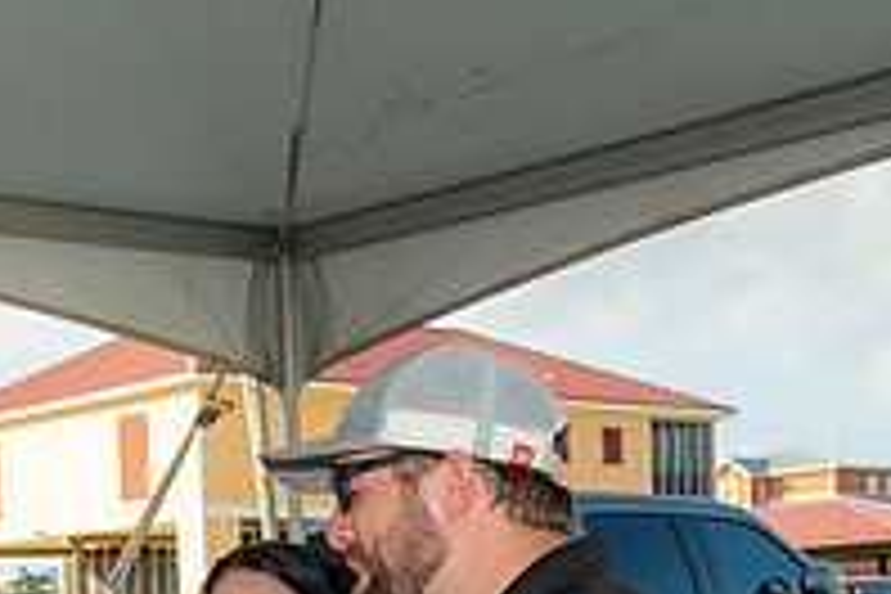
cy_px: 824
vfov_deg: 16.7
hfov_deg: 25.3
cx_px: 0
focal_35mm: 76
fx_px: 1881
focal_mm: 26
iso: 200
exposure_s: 1/200
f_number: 7.1
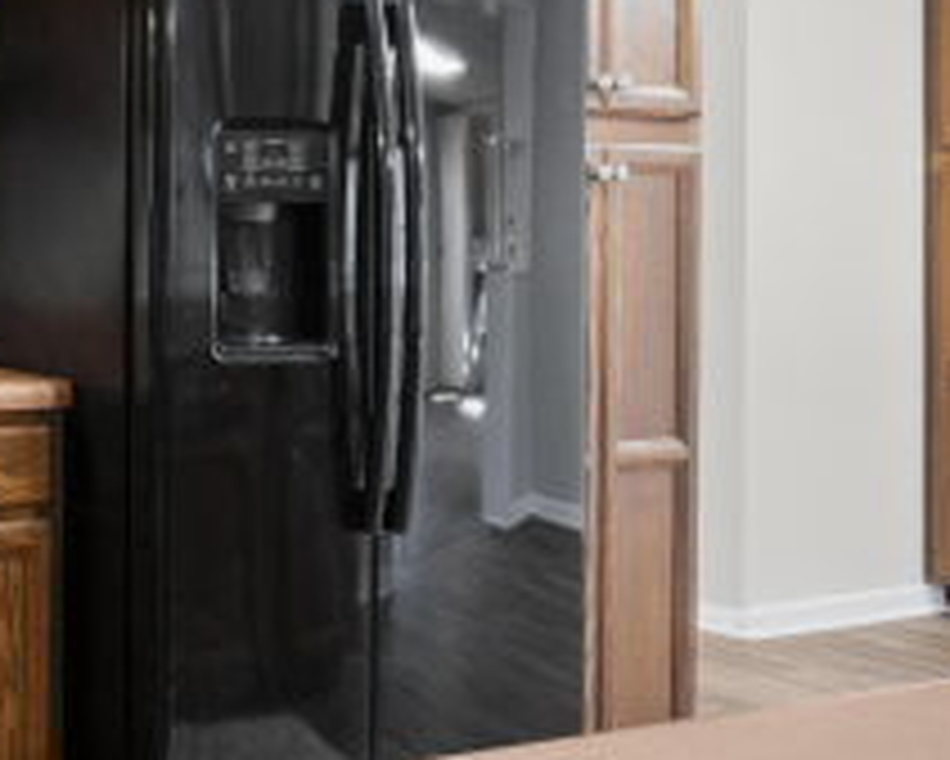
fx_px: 1406
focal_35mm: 50
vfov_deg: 29.8
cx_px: -324
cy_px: 198
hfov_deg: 29.2
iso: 400
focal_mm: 10
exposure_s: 1/1.25
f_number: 11
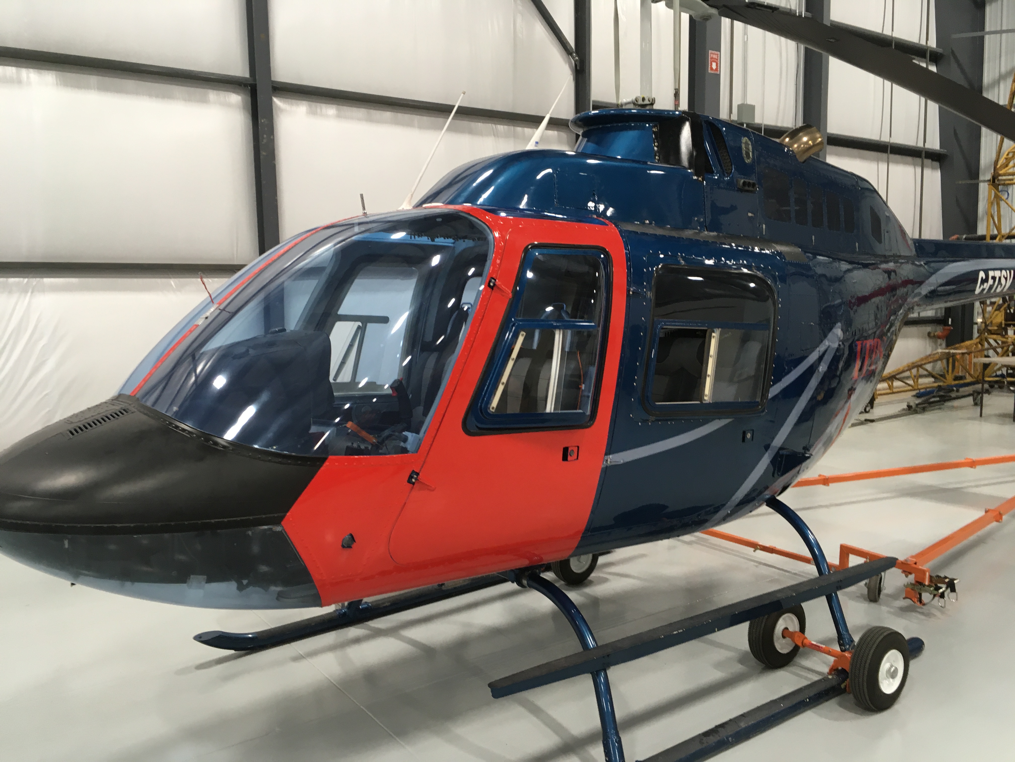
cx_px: 508
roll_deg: +1.1
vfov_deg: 48.2
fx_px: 850
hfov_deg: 61.7
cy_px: 381
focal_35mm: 29
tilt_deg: -5.1
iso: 64
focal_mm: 4.15
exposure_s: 1/30
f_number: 2.2
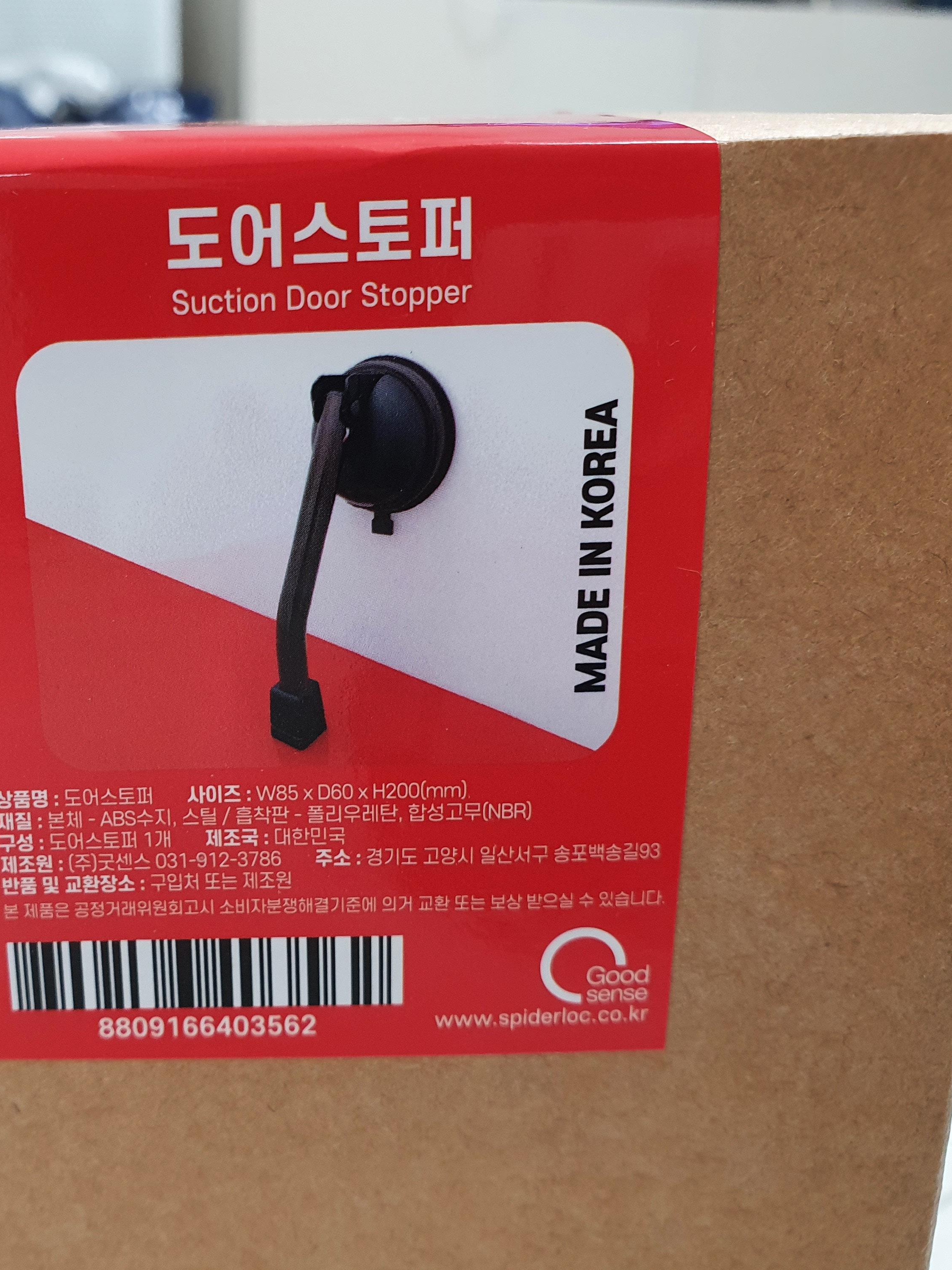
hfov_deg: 39.2
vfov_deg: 52.6
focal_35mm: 35
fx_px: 1284
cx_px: 202
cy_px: 634
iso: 160
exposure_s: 1/40
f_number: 2.4
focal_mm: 4.32
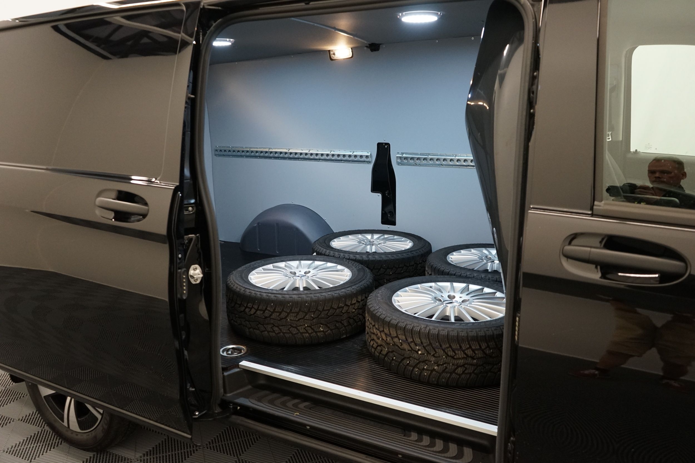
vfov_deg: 46.4
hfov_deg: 65.5
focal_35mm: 28
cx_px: 348
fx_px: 541
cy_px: 232
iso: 2000
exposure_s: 1/160
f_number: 3.5
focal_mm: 28
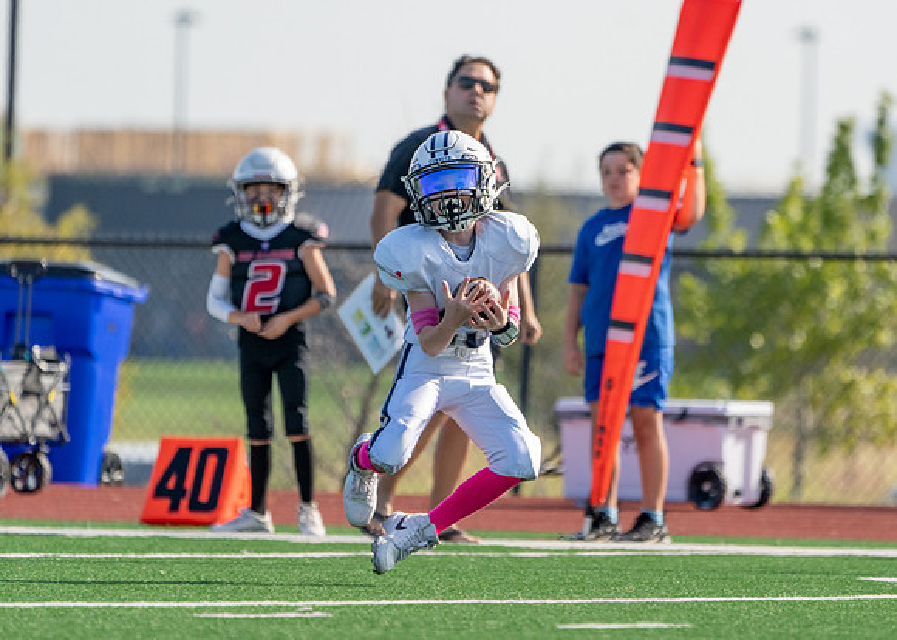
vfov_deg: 2.4
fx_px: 15500
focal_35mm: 609
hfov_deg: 3.3
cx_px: 620
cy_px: 332
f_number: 5.6
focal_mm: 400
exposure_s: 1/1600
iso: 200
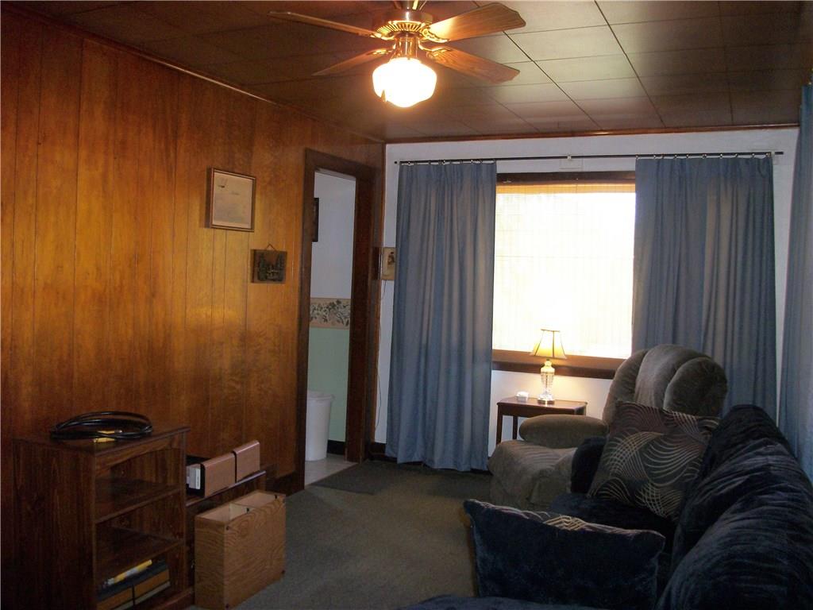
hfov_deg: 56.8
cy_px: 305
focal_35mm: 32
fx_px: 752
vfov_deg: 44.2
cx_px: 406
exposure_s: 1/30
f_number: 2.9
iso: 250
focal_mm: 5.7
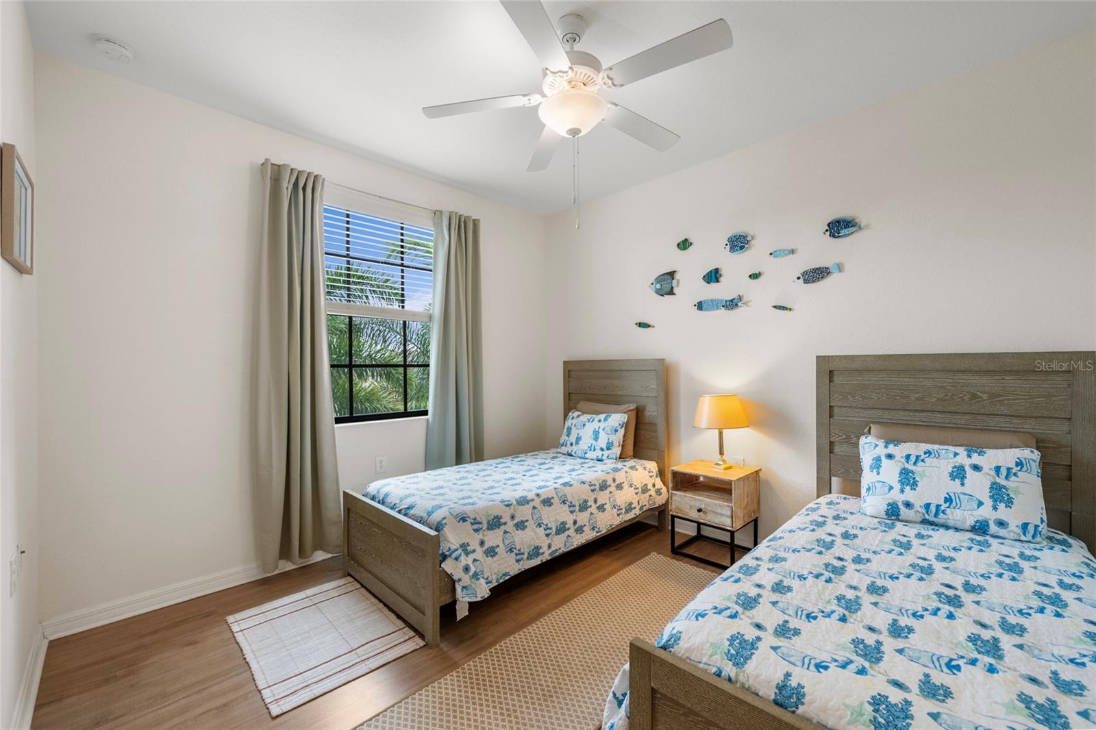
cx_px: 548
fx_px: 426
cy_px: 365
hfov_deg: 104.3
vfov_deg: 81.2
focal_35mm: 14
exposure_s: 1/400
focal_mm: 14
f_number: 8
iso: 800
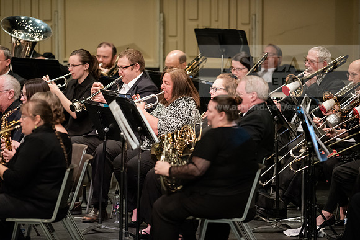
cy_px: 120
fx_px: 3001
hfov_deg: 6.9
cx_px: 180
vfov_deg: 4.6
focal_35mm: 300
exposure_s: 1/320
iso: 5000
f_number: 2.8
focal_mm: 300
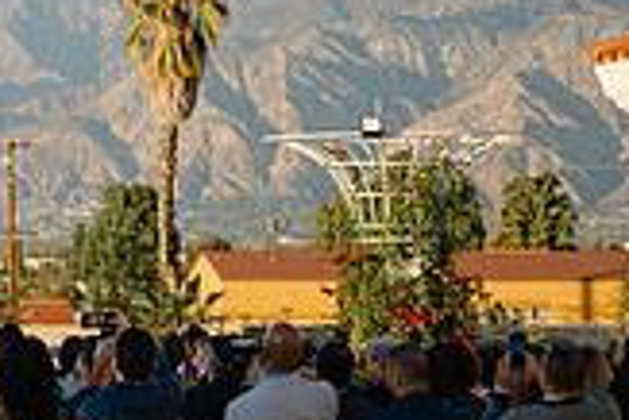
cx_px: -448
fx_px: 3130
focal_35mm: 179
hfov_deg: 10.8
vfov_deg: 7.7
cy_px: 21
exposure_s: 1/2500
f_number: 1.8
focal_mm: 50
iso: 64
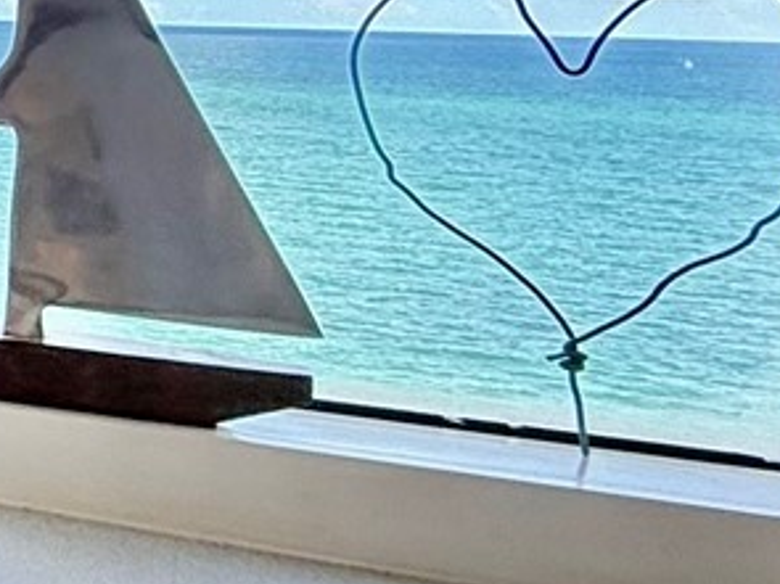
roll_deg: -1.3
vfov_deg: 18.9
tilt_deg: -0.8
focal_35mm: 76
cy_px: 13
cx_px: -1052
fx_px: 1712
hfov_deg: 15.4
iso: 64
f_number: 2.2
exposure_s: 1/146
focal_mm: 2.22
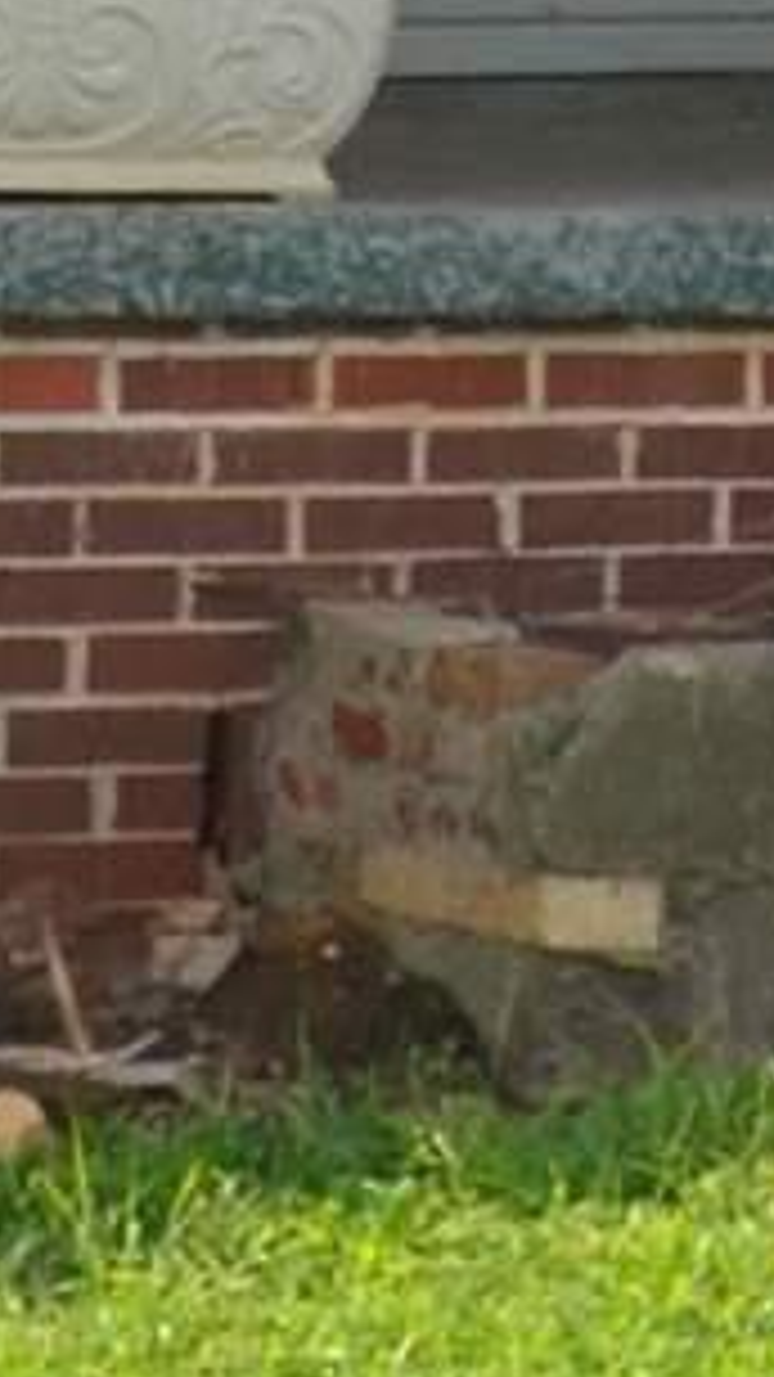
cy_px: -1364
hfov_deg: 4.3
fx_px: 10331
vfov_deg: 7.3
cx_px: 1341
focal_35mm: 283
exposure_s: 1/250
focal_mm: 18
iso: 100
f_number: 8
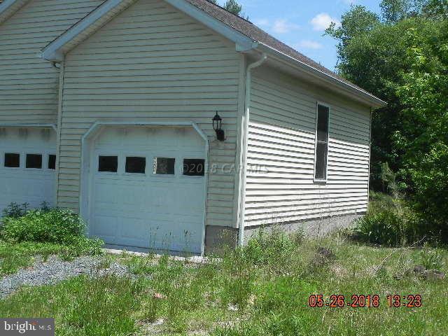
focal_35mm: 52
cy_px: 168
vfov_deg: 28.0
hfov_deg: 36.8
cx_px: 224
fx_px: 673
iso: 160
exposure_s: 1/394
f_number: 7.1
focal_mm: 9.2
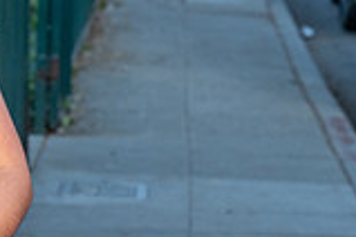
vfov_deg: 5.4
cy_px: 75
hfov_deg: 7.8
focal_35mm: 255
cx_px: -262
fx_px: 2521
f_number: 6.3
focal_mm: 70
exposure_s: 1/200
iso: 400
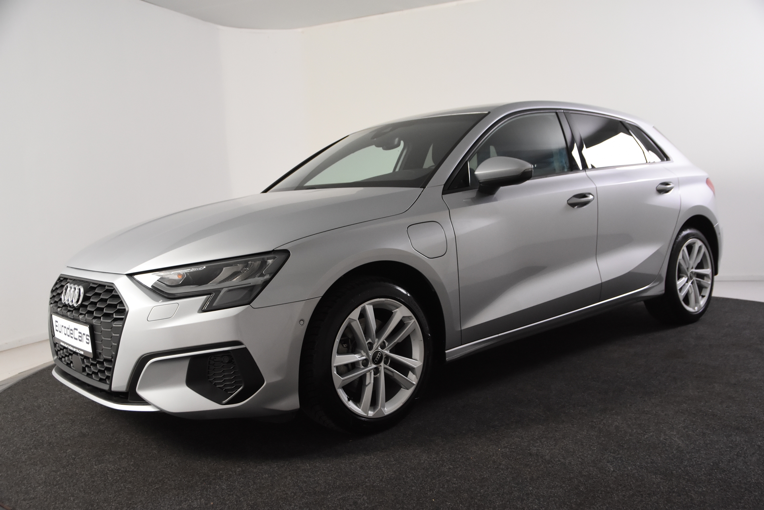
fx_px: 700
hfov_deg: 57.2
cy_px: 255
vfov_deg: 40.0
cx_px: 382
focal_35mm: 33
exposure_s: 1/100
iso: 1600
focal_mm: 22
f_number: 5
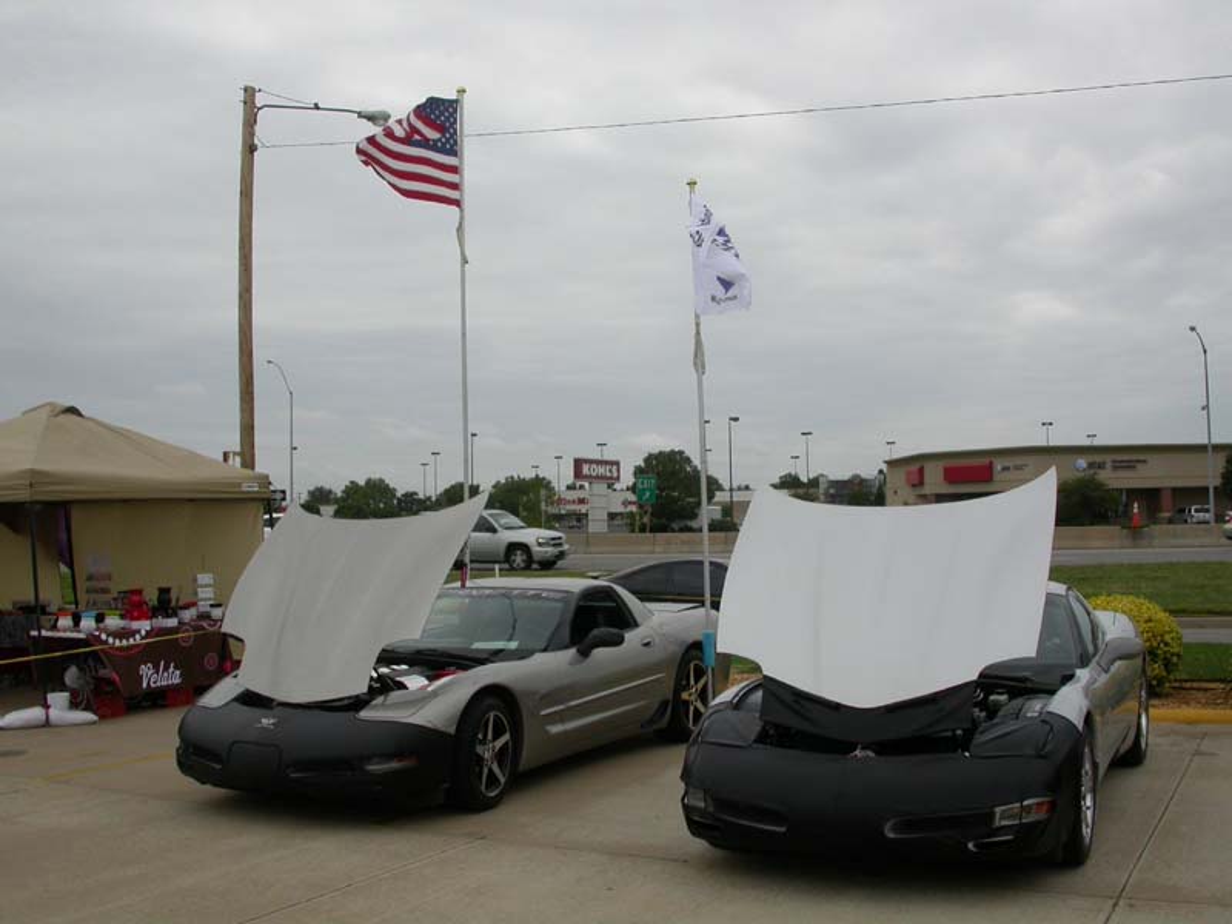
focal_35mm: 38
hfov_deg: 49.0
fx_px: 1352
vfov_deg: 37.7
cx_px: 616
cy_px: 462
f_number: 7.5
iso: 100
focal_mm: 7.85
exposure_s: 1/337
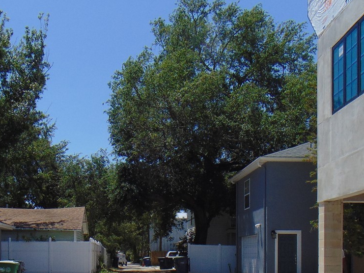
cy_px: 261
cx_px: 140
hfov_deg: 35.4
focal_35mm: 54
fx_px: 568
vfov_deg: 25.9
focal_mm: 4.5
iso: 80
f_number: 7.7
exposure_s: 1/320
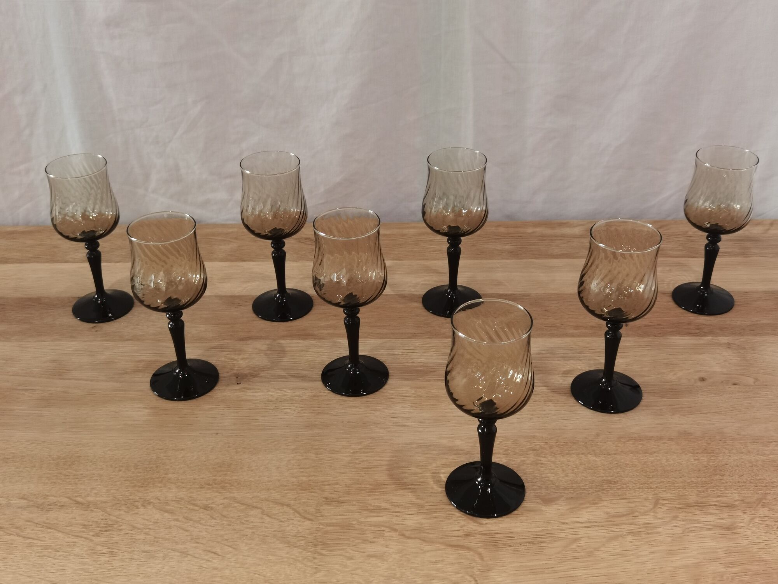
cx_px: 389
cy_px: 292
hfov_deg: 46.8
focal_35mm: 40
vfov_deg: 36.0
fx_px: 899
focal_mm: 6.71
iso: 100
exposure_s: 1/100
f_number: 1.9
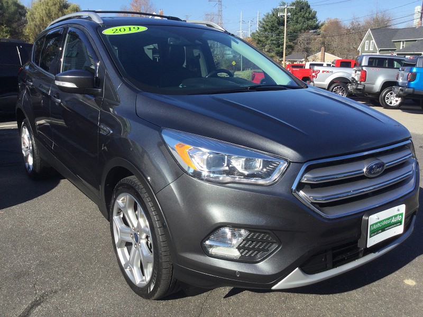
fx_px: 379
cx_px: 212
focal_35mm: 31
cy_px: 158
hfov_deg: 58.4
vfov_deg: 45.4
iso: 25
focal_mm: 3.3
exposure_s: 1/936
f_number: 2.4
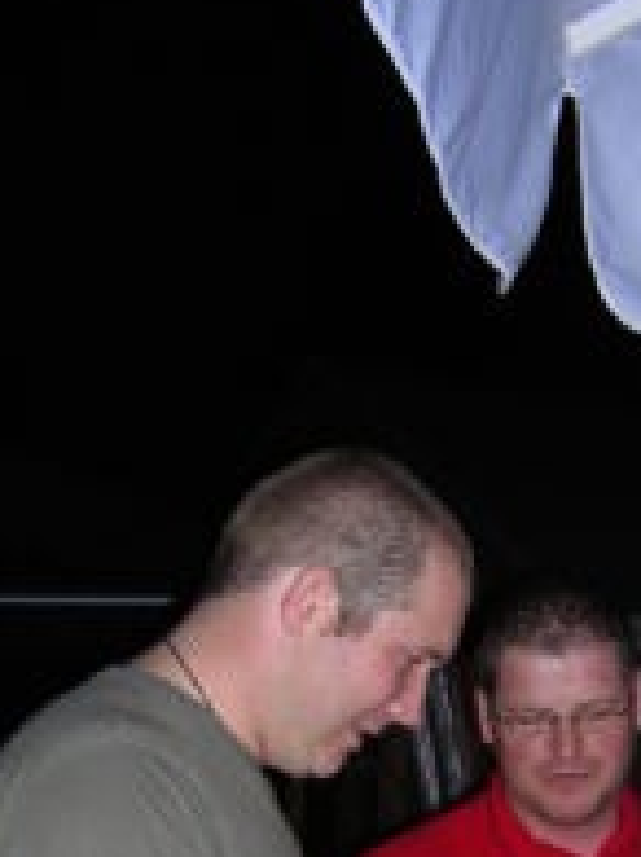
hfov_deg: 19.7
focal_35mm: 74
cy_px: 813
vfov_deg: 25.3
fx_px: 1829
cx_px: 474
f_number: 2.6
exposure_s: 1/60.1
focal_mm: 4.7
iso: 136
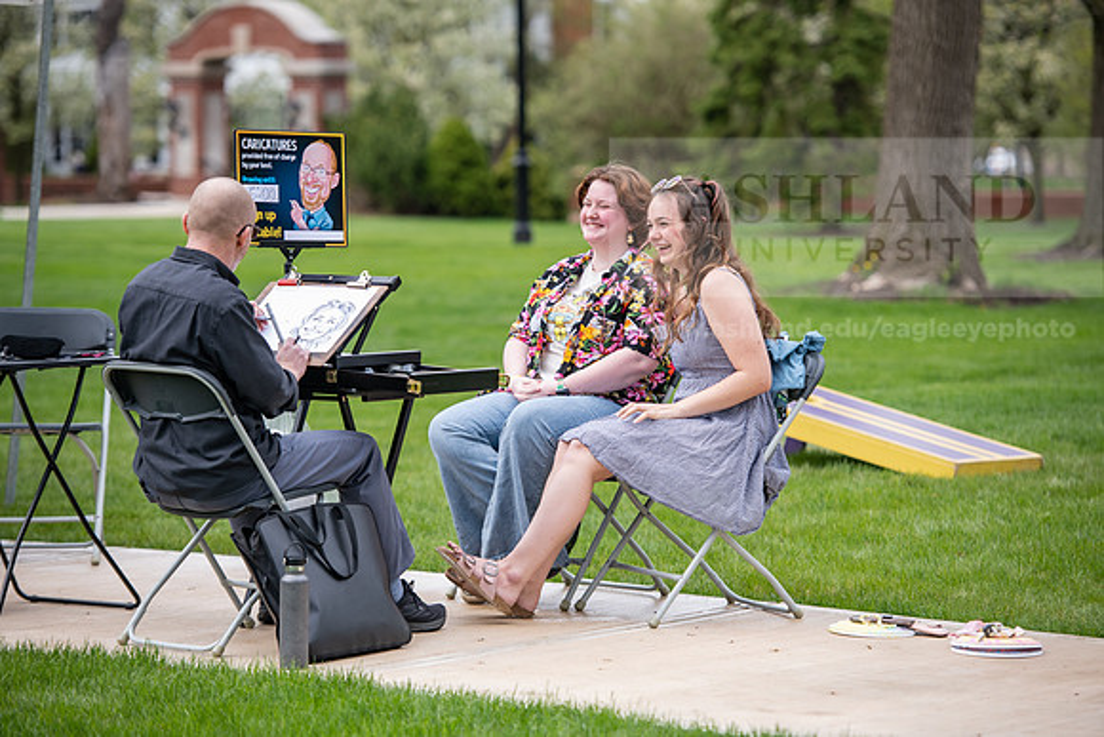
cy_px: 368
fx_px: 4294
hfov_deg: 14.7
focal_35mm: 140
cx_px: 552
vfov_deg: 9.8
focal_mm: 140
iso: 160
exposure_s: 1/640
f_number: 3.5
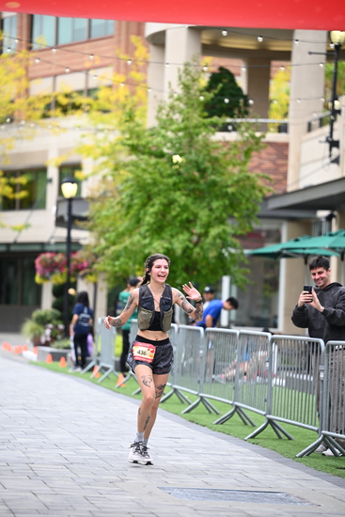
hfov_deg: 9.8
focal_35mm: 140
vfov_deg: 14.6
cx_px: 172
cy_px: 258
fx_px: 2011
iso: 640
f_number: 2.8
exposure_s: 1/1600
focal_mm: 140
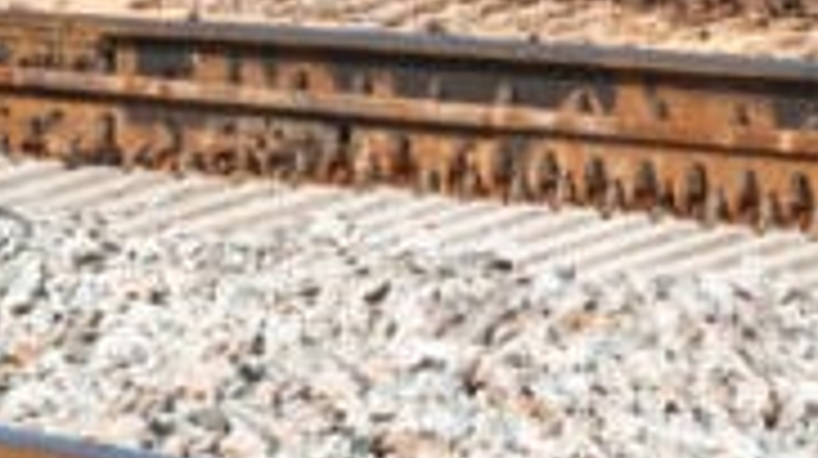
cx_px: -1070
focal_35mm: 664
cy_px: -458
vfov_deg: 1.8
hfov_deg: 3.2
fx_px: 14388
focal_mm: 75
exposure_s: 1/400
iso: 200
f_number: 10
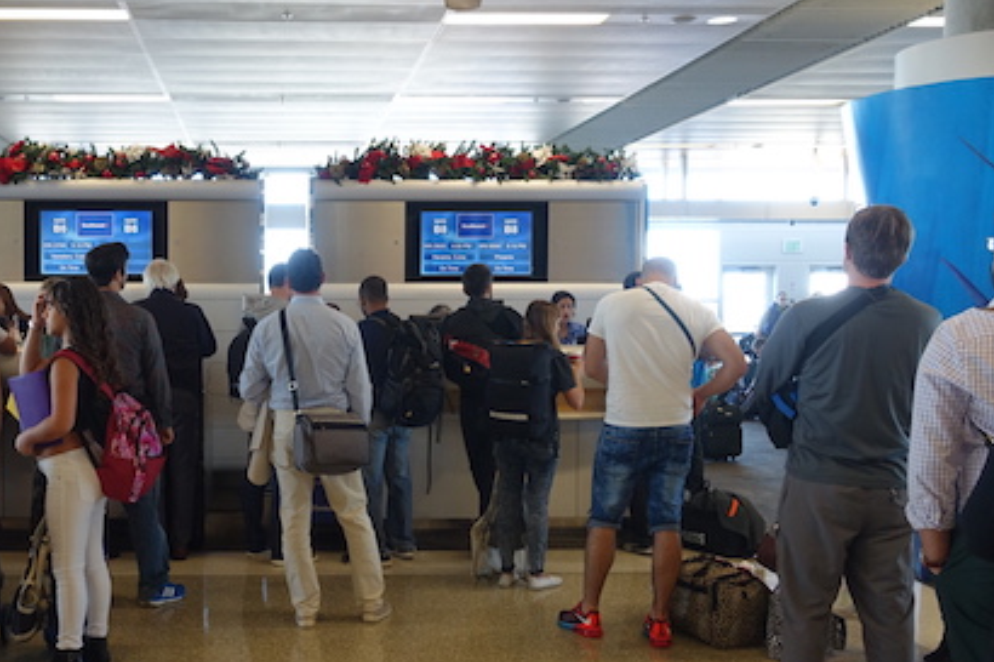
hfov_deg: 46.3
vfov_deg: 32.6
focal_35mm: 41
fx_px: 1132
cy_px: 353
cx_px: 291
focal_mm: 8.8
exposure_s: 1/60
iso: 320
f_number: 2.8
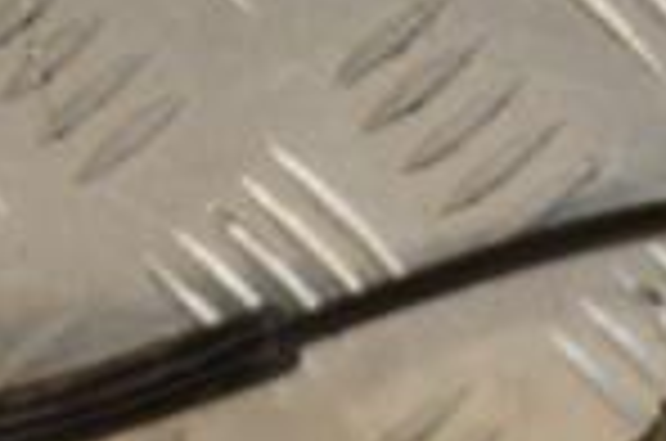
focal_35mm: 378
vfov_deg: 3.6
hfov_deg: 5.4
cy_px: 738
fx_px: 6978
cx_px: 909
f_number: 5.6
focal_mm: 62
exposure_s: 1/200
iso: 800
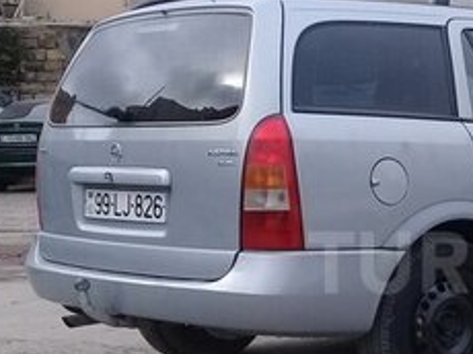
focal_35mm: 89
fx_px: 1215
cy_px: 262
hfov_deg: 21.0
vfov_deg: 16.5
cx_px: 518
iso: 50
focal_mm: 3.3
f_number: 2.2
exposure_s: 1/646
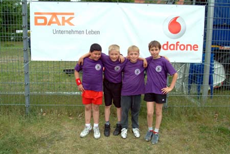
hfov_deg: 53.1
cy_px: 77
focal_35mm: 36
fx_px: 230
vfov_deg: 36.9
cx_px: 115
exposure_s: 1/250
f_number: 8
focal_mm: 24
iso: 400
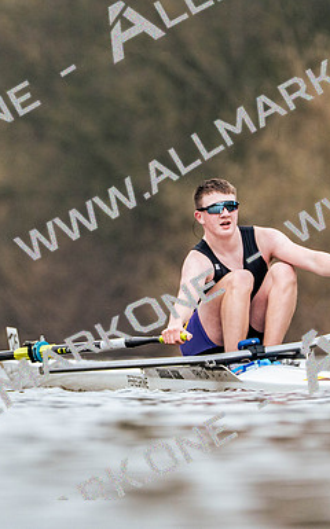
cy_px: 264
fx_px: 10596
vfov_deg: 2.9
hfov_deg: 1.8
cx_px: 184
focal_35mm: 735
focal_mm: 478
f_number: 6.3
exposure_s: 1/1600
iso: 4000
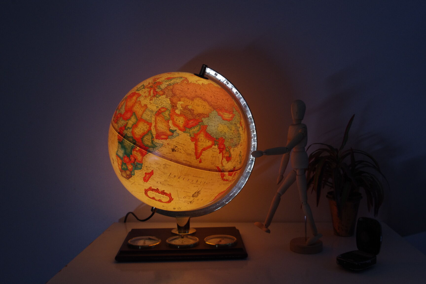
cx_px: 213
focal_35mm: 36
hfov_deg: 53.1
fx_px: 426
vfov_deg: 36.9
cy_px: 142
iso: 800
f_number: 8
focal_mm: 24.38
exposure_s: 1/20
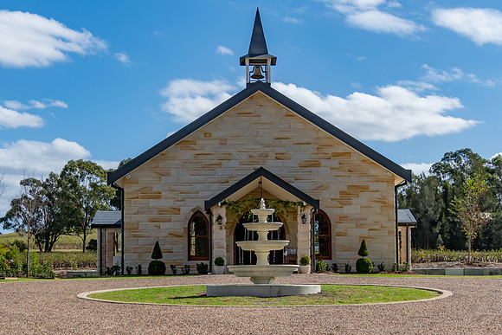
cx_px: 236
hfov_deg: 30.2
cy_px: 192
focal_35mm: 67
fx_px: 929
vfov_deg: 20.4
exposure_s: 1/1600
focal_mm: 38
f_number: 8
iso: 200
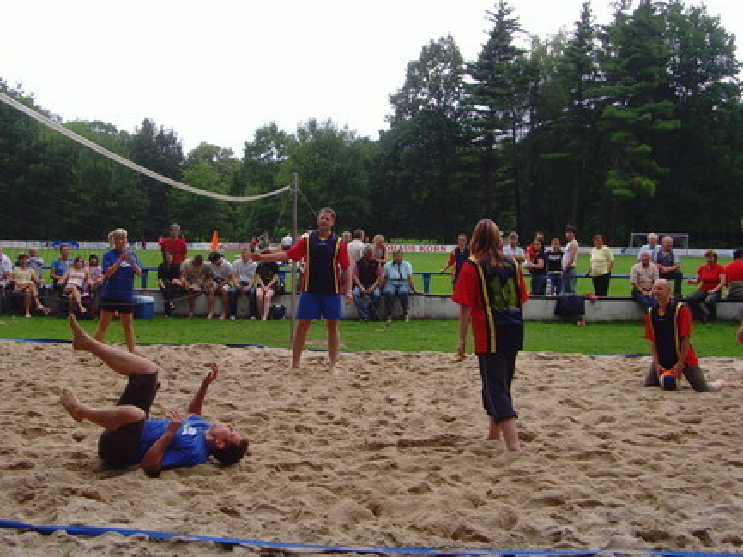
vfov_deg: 32.2
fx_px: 966
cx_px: 333
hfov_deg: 42.0
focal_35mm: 45
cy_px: 284
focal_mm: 6.6
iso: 80
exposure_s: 1/350
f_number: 3.5
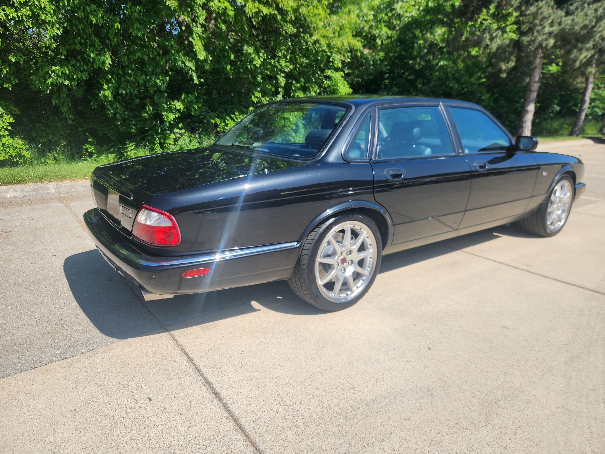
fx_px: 402
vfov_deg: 58.9
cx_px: 302
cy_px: 227
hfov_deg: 73.9
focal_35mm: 23
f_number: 1.8
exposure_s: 1/1339
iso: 20
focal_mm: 5.4
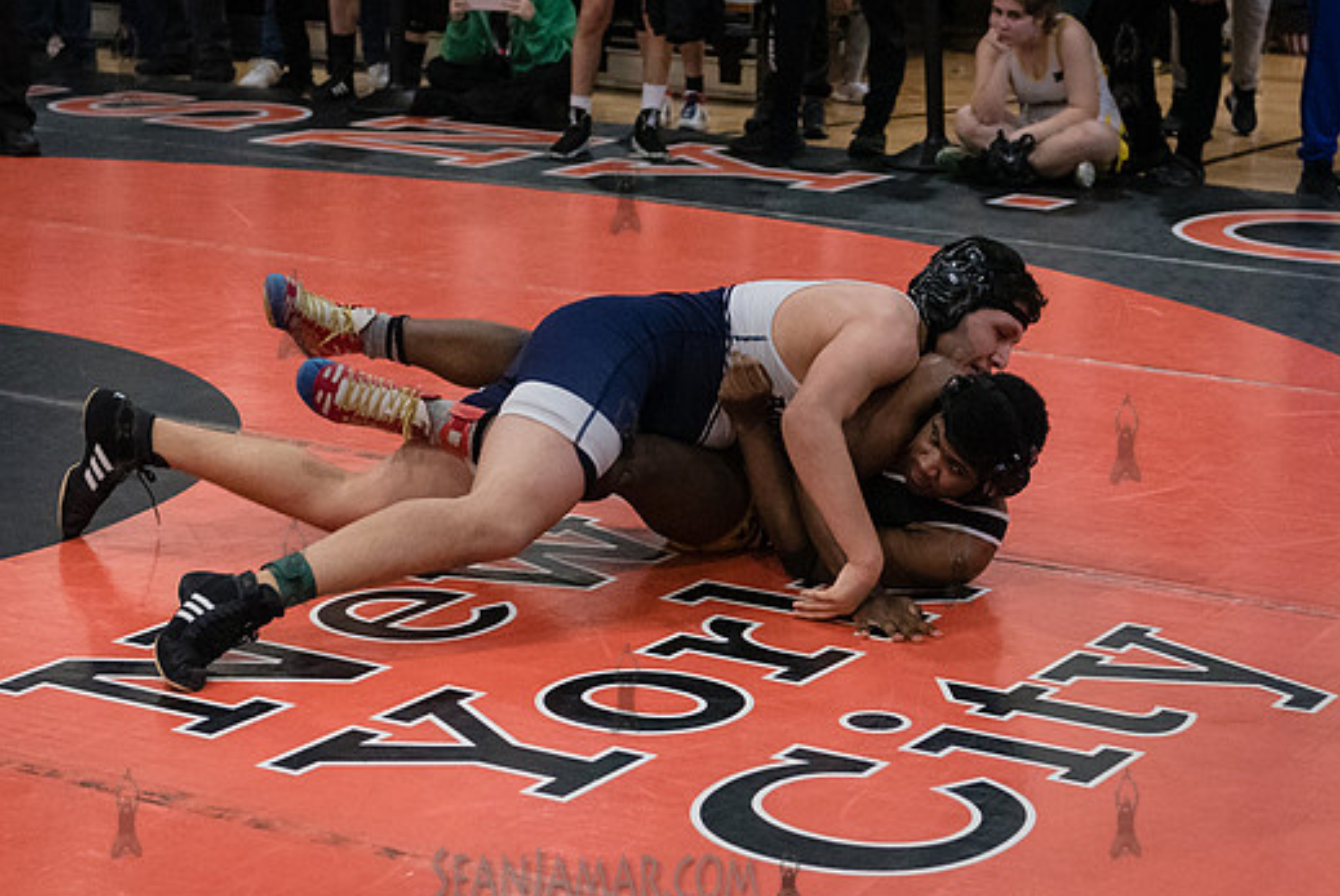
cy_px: 439
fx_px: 3017
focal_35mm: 81
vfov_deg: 16.9
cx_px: 811
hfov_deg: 25.0
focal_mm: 50
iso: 8000
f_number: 3.2
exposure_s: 1/500
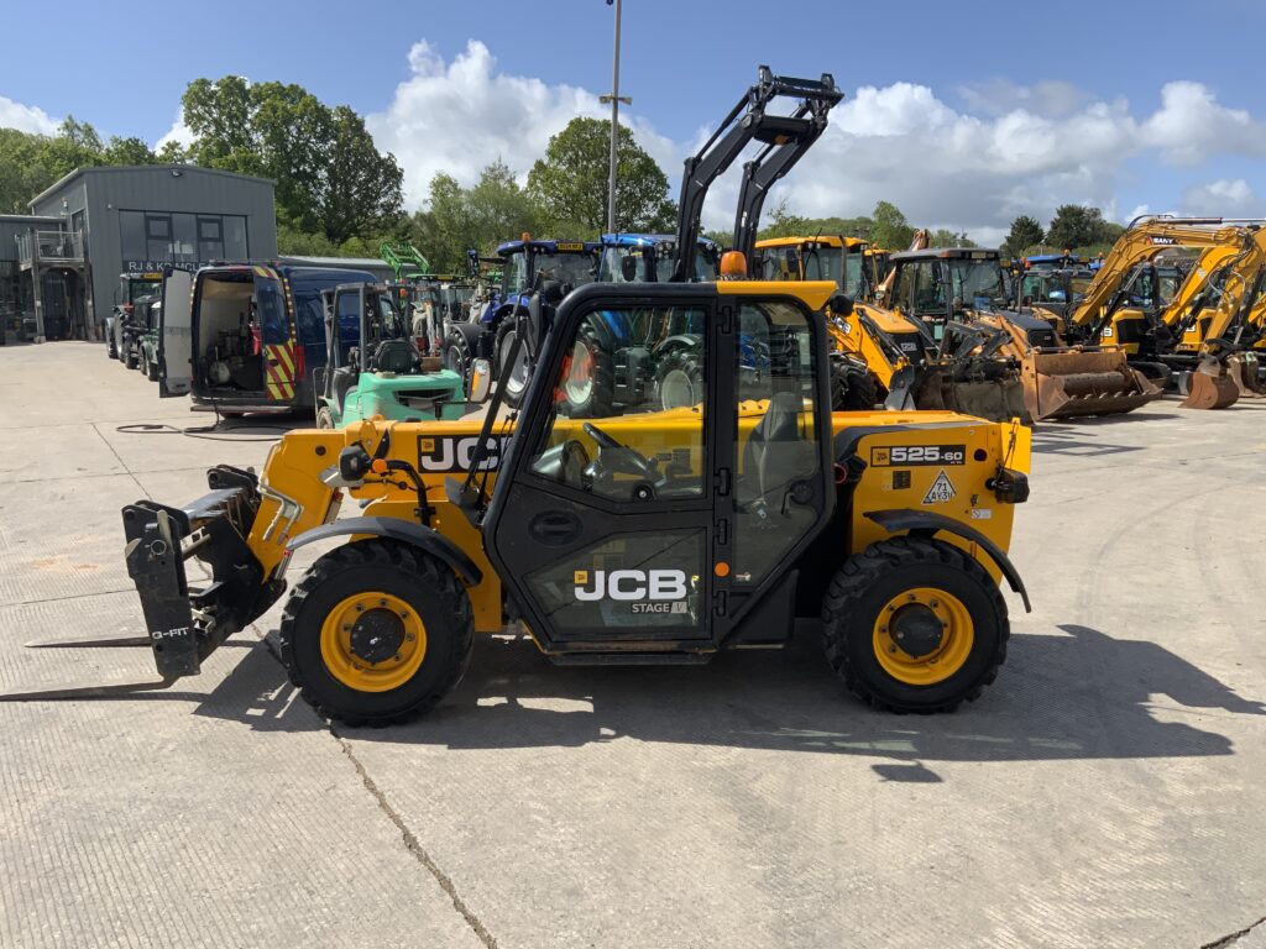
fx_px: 1061
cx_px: 633
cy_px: 474
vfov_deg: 48.2
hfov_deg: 61.7
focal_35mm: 29
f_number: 1.8
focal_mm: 3
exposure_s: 1/1730
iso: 16
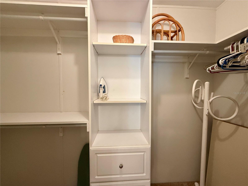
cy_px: 93
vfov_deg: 85.7
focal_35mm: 14
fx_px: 100
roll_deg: +0.0
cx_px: 124
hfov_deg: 102.1
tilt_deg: -2.2
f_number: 2.2
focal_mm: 2.22
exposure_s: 1/120
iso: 320
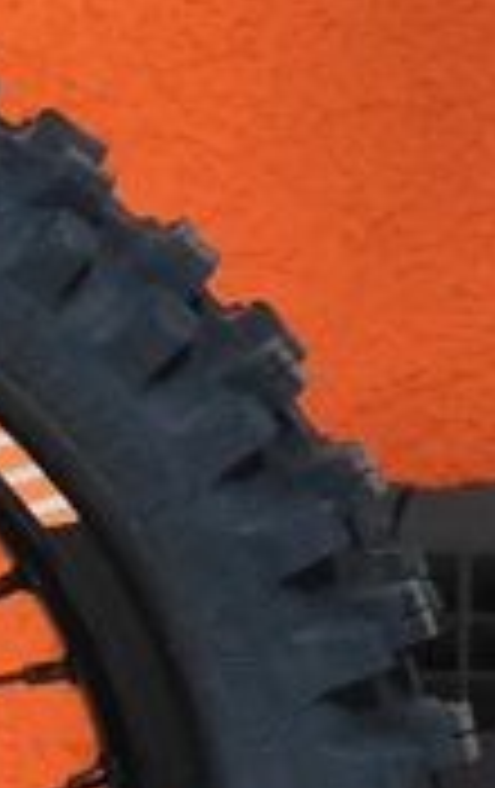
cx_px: -2444
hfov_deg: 3.1
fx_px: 8190
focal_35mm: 381
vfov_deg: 5.5
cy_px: -340
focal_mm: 27.5
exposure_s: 1/100
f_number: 4
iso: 1600
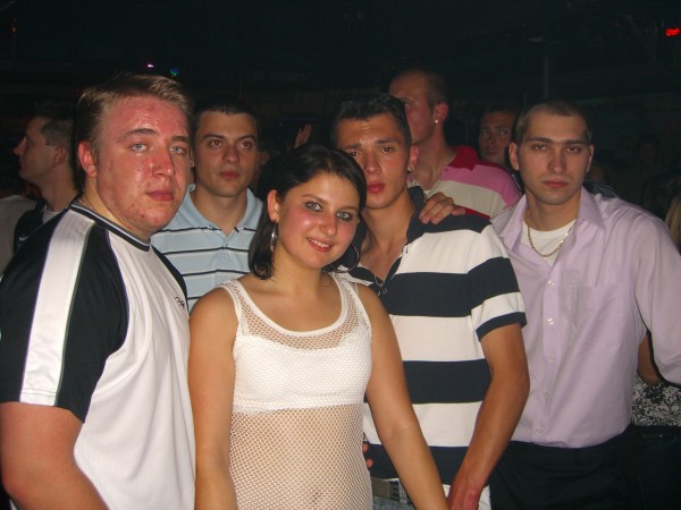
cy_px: 255
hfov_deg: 49.0
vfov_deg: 37.7
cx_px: 340
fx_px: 748
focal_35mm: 38
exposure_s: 1/60
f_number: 2.8
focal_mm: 7.9
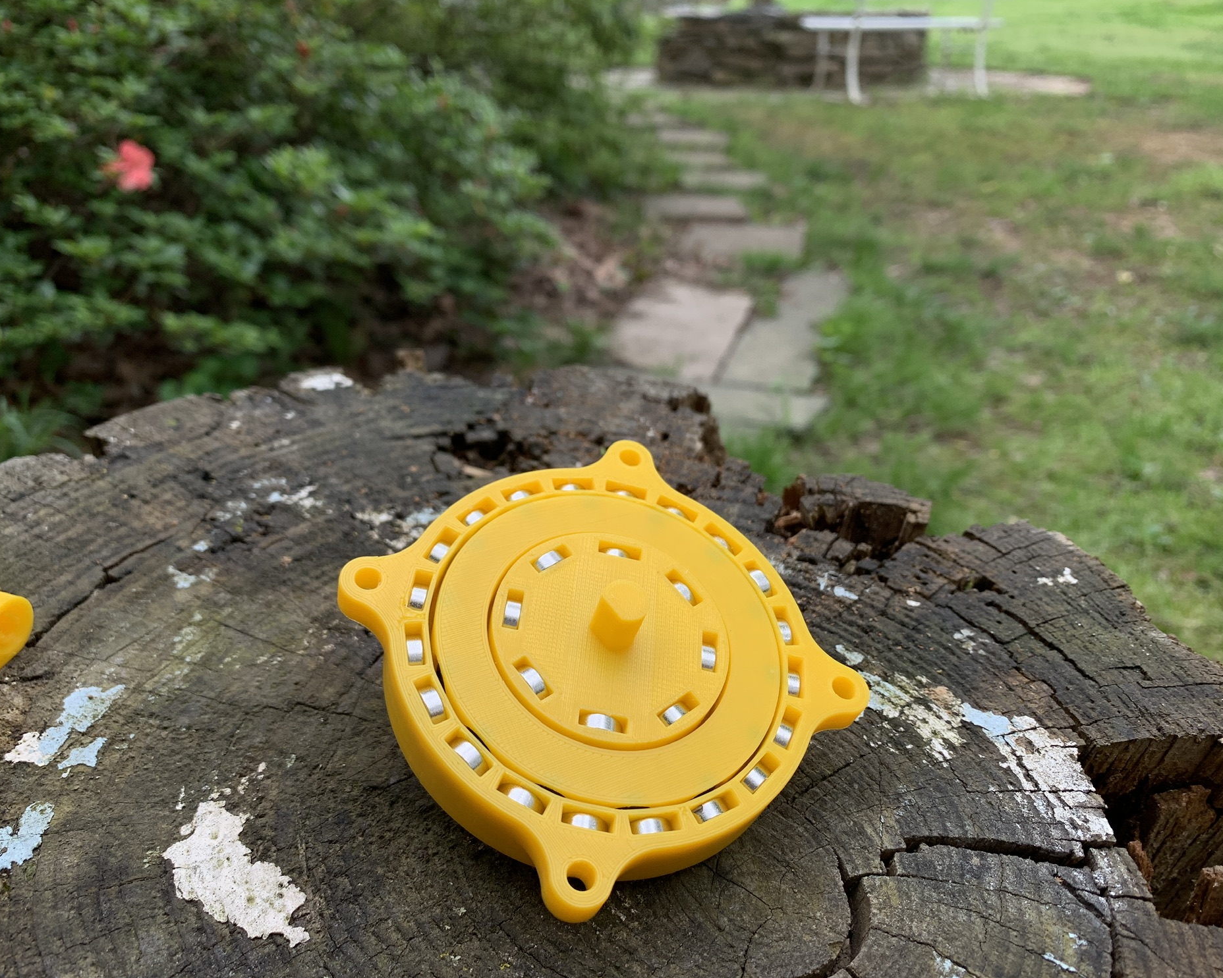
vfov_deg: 51.5
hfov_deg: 62.2
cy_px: 503
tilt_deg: -22.3
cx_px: 574
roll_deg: +2.0
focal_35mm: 28
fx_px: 1014
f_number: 1.8
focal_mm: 4.25
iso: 25
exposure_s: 1/467
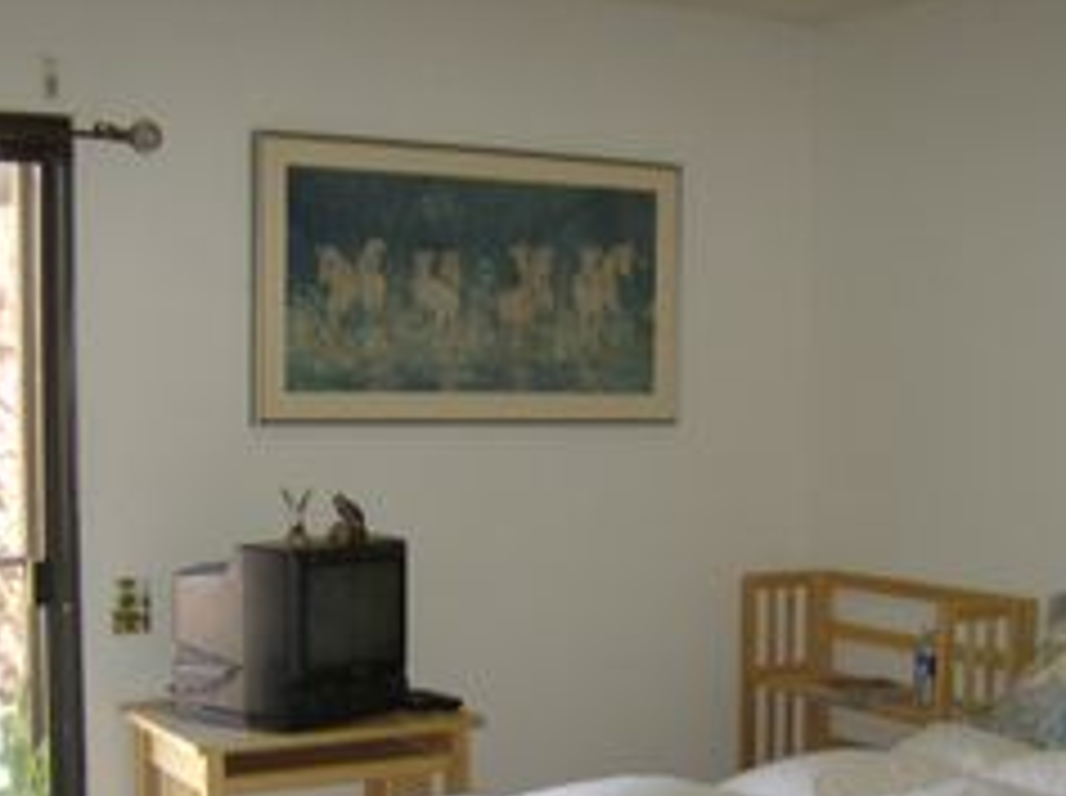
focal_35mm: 56
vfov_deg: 25.7
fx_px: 1722
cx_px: 567
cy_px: 607
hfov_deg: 34.4
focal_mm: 6
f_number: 2.8
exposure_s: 1/60
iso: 200
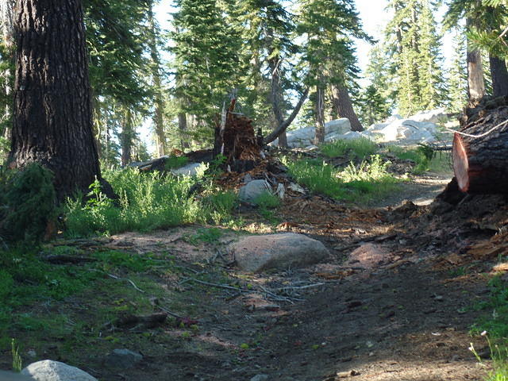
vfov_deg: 18.9
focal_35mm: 78
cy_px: 190
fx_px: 1145
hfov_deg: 25.0
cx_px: 254
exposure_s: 1/45
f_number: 3.8
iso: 100
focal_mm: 13.9
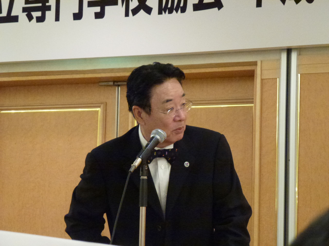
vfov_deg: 8.8
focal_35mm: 168
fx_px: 1597
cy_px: 123
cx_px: 164
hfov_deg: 11.8
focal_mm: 30.1
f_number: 5.4
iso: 800
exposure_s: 1/25
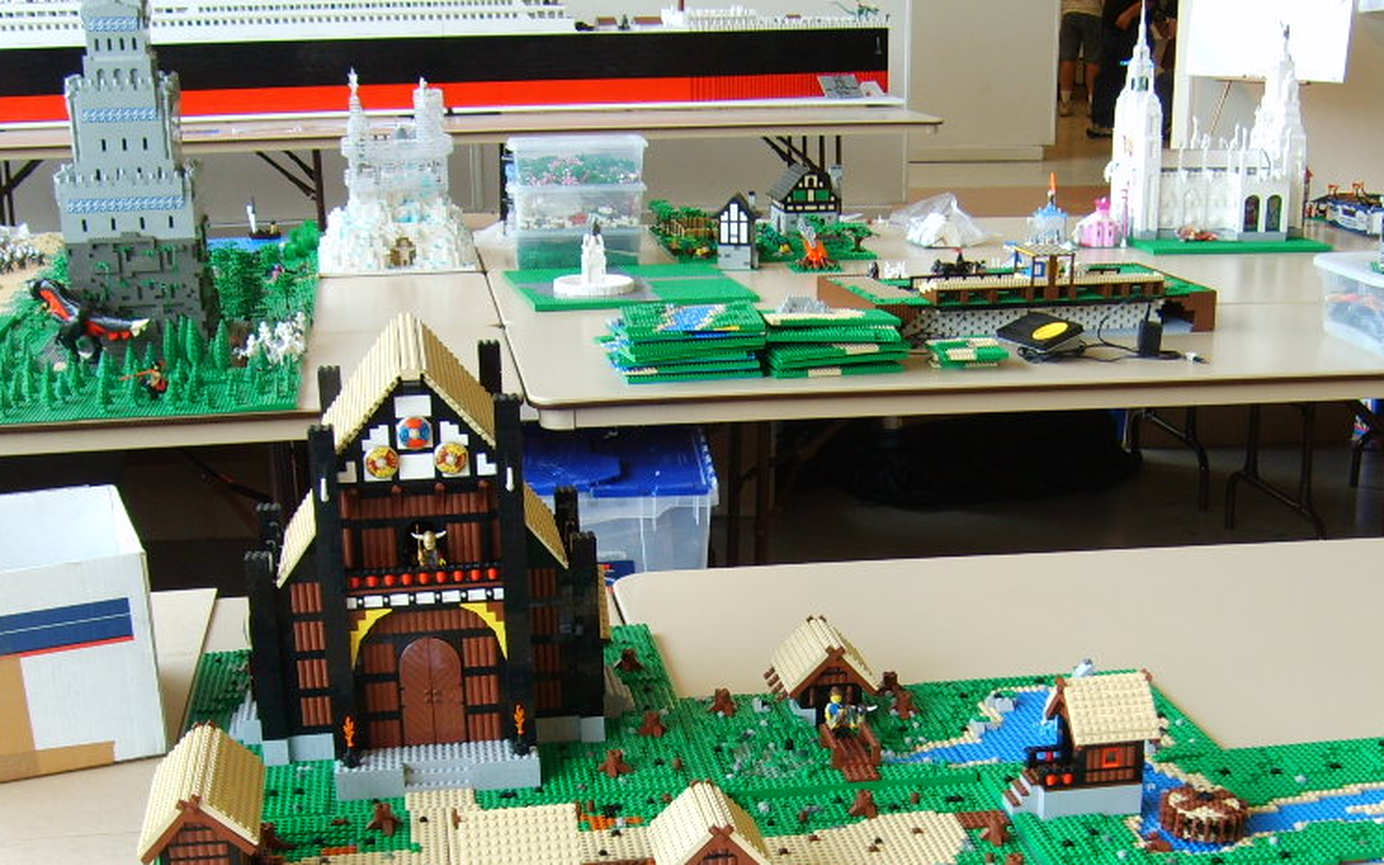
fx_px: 1924
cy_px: 707
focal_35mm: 51
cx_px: 778
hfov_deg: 39.5
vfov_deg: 24.9
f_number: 2.8
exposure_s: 1/30
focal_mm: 5.8
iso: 50
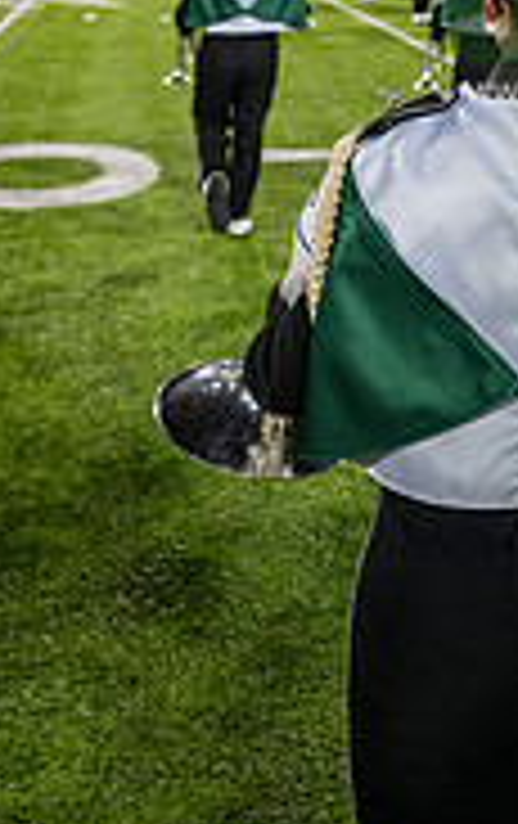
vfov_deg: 31.4
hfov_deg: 20.1
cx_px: 649
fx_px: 1350
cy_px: -5
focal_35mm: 60
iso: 1250
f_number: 3.2
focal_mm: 24
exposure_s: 1/500
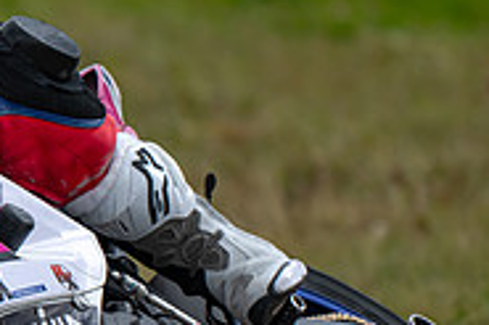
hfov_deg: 1.1
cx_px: -87
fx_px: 25527
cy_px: 266
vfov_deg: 0.7
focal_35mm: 1881
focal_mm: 600
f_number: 6.3
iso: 320
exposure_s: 1/1250
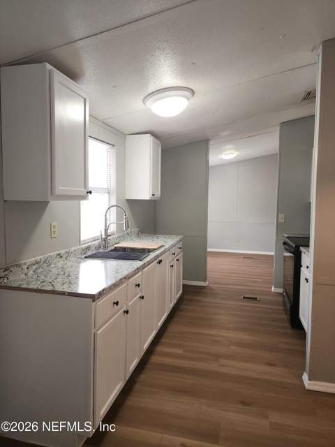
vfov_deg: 73.9
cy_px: 224
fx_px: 297
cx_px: 168
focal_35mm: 23
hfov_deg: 58.9
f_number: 1.8
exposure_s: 1/60
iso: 80
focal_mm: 6.4
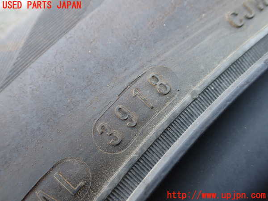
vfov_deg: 46.8
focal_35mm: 30
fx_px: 232
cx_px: 134
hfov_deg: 60.0
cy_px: 100
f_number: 2.3
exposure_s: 1/125
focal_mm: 5.4
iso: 160
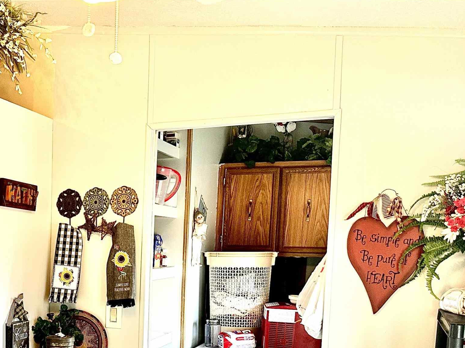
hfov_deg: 37.1
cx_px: 47
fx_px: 645
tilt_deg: -4.8
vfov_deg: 29.1
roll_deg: -1.3
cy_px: 311
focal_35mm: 48
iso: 160
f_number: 1.78
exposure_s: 1/60
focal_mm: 6.86
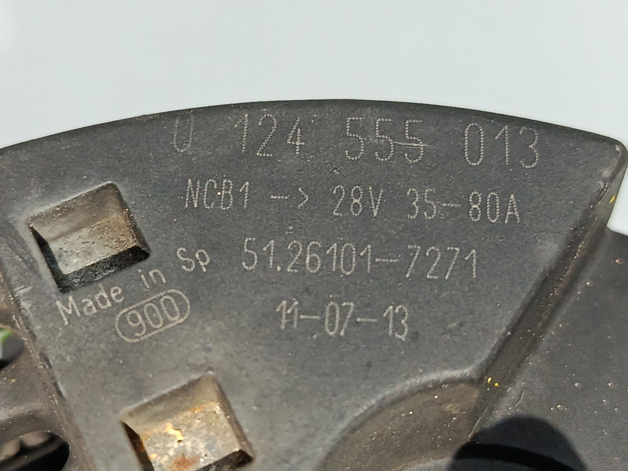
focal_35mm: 71
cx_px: 314
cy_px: 236
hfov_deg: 27.4
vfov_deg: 20.7
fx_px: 1288
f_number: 1.7
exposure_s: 1/50
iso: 604
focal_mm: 5.24
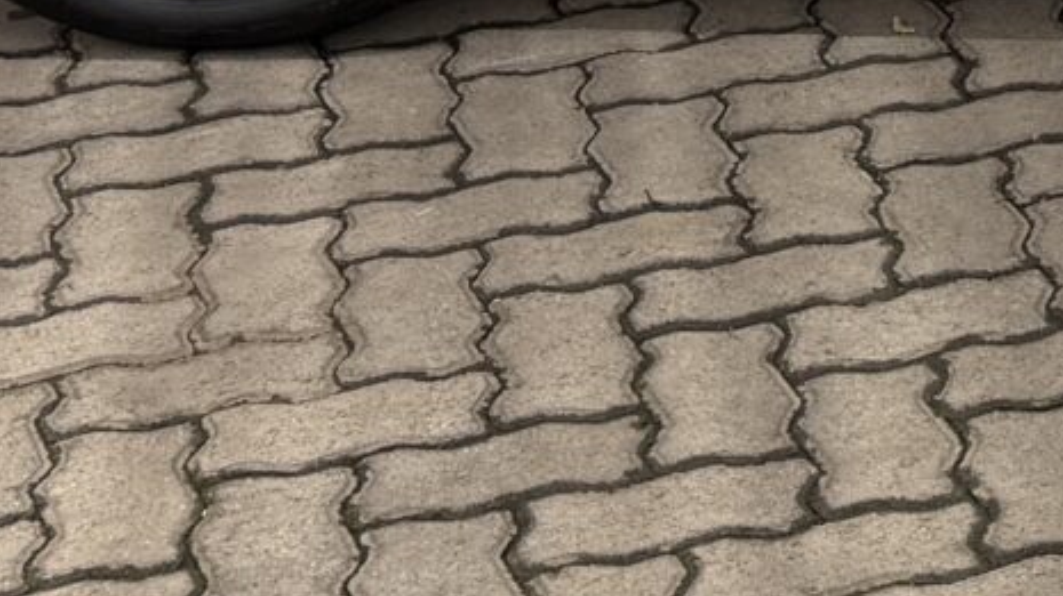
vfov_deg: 7.7
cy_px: -900
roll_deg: -0.1
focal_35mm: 144
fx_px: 4057
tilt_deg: -11.4
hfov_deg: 13.5
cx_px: 1847
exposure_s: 1/329
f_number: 1.78
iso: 100
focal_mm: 6.76
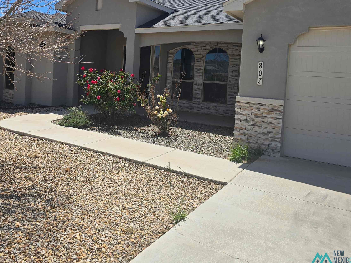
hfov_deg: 55.7
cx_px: 119
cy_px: 83
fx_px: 324
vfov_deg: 43.4
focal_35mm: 32
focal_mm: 6.3
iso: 12
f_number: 1.7
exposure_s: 1/1173
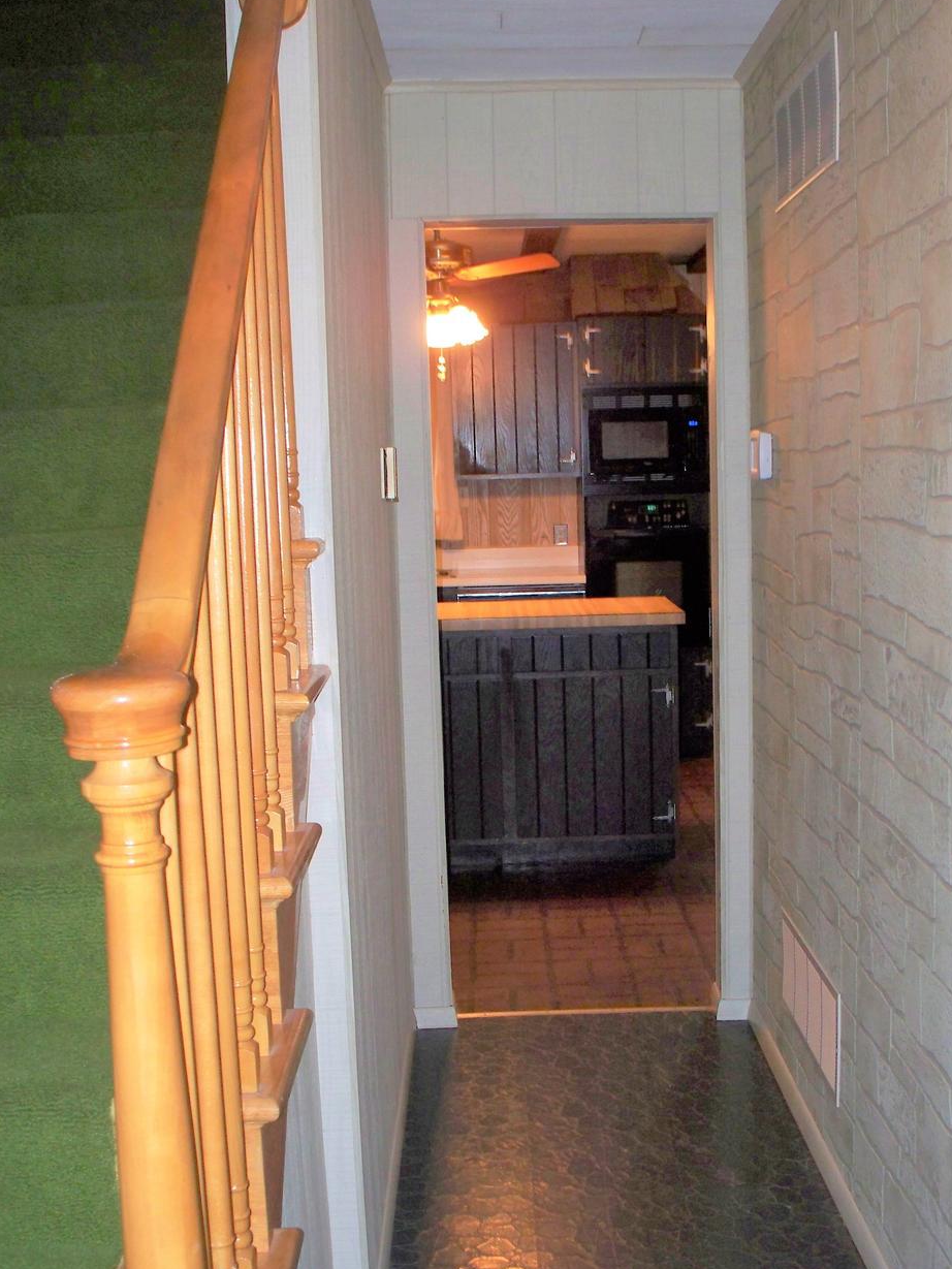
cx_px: 494
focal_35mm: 45
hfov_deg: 32.2
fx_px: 1650
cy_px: 736
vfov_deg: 41.9
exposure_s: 1/30
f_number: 2.8
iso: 200
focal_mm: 7.54
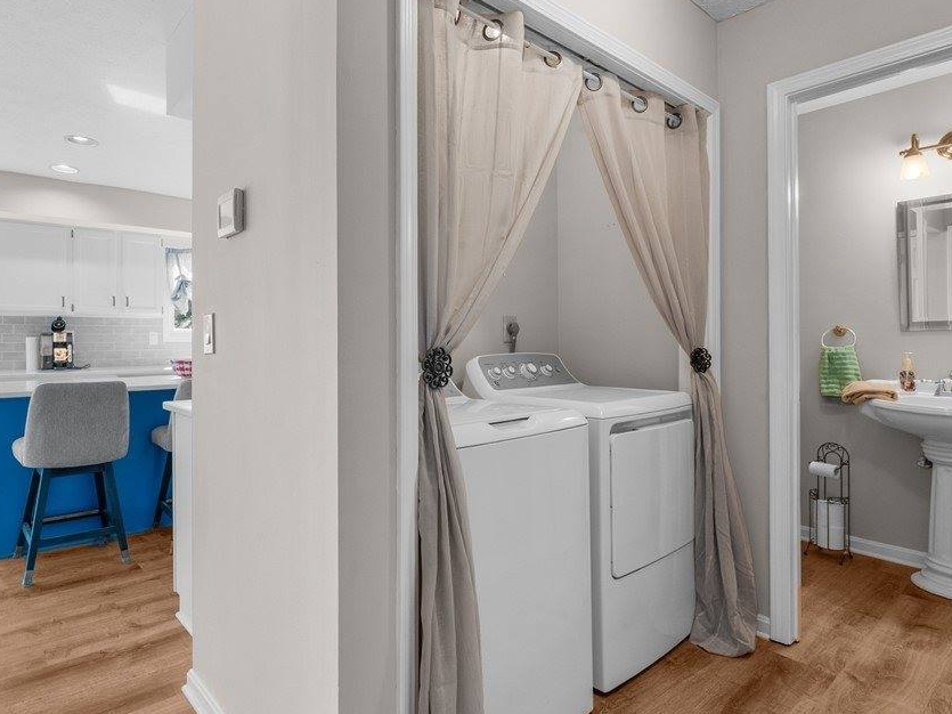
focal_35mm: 20
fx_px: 550
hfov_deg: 81.2
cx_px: 406
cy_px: 343
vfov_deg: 65.9
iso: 800
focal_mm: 16
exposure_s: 1/4
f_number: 11
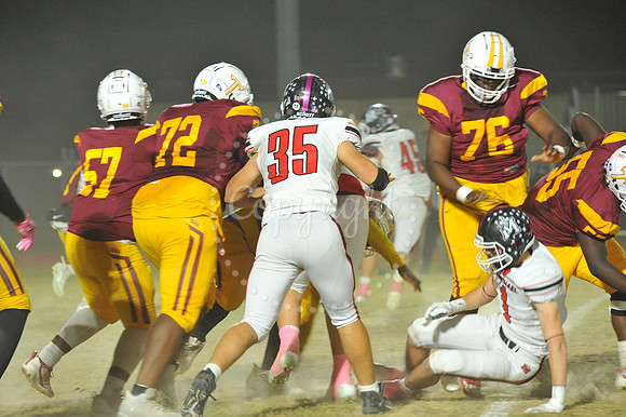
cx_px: 313
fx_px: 3476
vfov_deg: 6.9
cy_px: 208
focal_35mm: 200
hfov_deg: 10.3
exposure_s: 1/200
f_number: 5.6
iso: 4000
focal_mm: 200
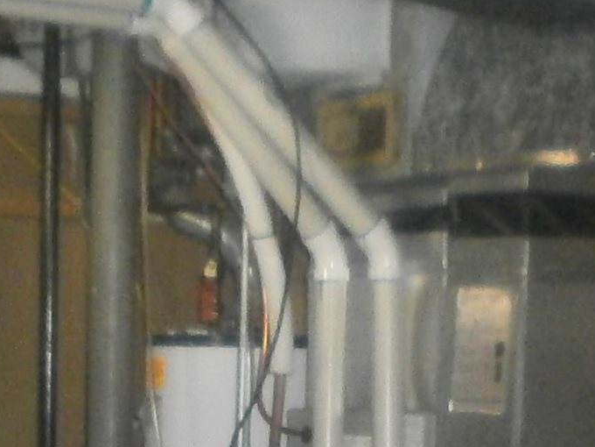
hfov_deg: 16.1
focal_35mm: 122
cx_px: 187
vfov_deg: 11.8
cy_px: 567
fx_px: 2097
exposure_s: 1/30
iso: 320
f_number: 2.9
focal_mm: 4.8
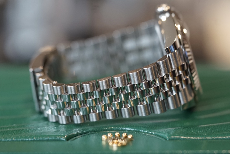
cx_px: 116
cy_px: 77
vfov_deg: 15.0
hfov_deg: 22.4
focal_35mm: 91
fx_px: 581
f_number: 3.2
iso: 1600
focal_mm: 90
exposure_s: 1/100
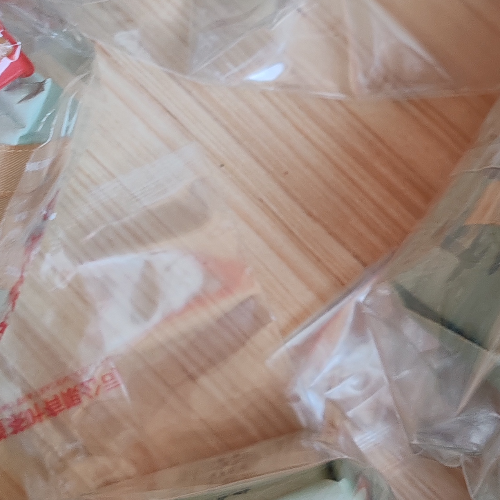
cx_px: 225
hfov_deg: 22.8
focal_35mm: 76
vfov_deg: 22.7
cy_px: 170
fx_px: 1242
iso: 400
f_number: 1.9
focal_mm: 6.12
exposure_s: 1/100
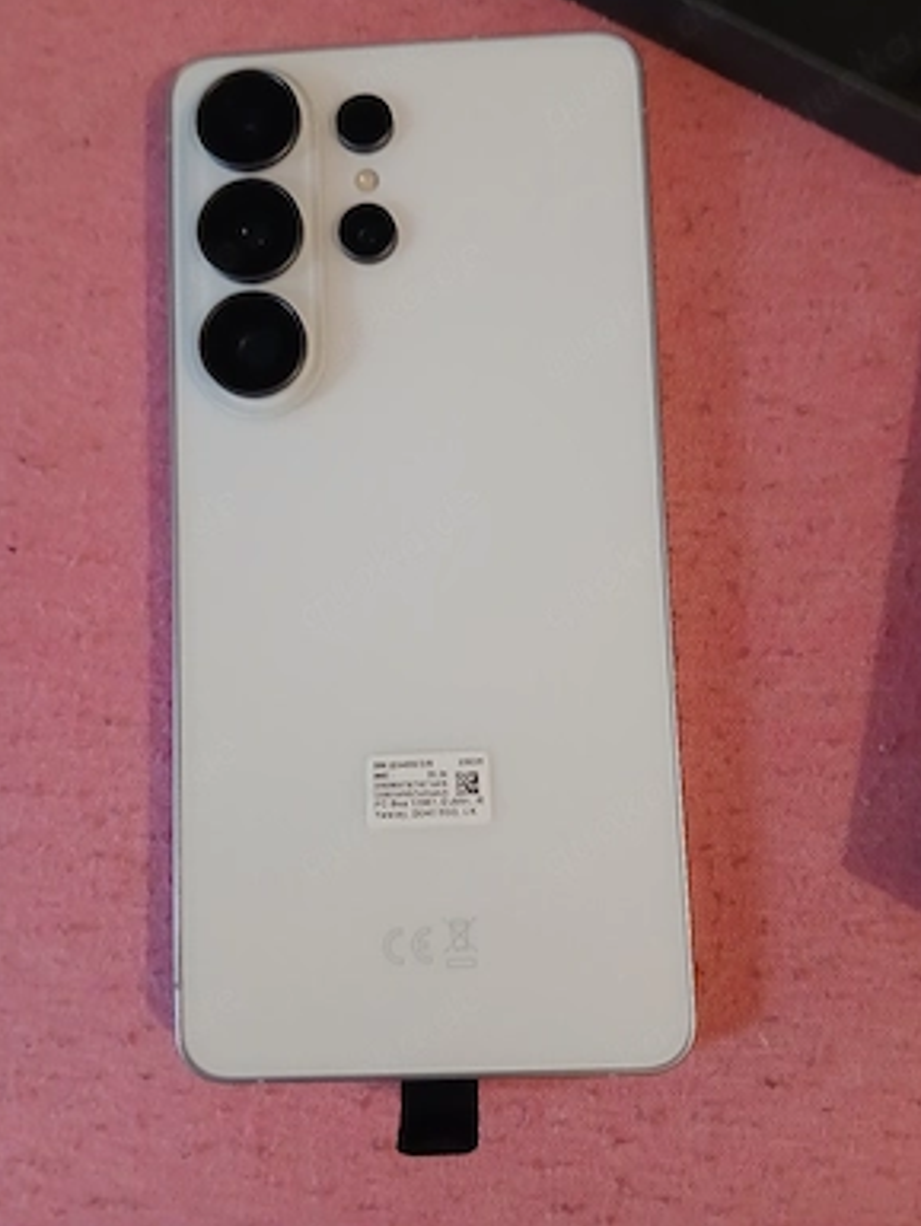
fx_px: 957
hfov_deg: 51.4
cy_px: 592
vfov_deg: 65.3
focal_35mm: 27
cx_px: 459
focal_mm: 3.98
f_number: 1.8
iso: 640
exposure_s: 1/20
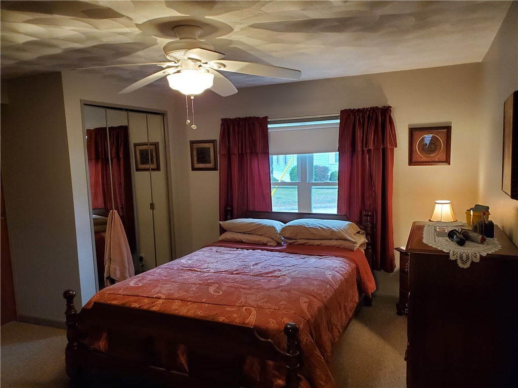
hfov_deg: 67.3
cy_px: 194
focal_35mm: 26
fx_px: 389
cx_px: 259
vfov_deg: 53.1
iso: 400
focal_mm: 4.3
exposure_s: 1/39
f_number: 2.4
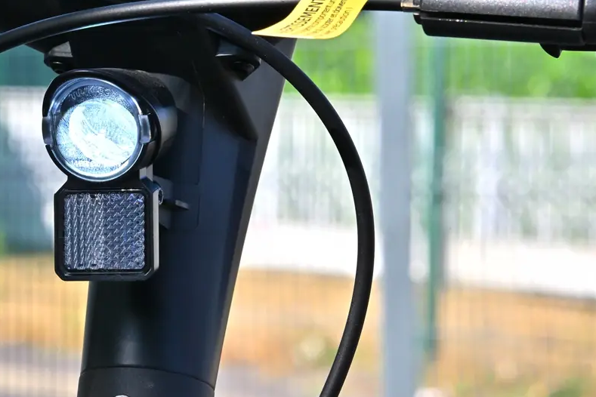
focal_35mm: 266
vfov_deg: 5.2
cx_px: 147
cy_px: 163
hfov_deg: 7.7
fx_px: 4403
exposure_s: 1/400
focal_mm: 175
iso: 2000
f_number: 25
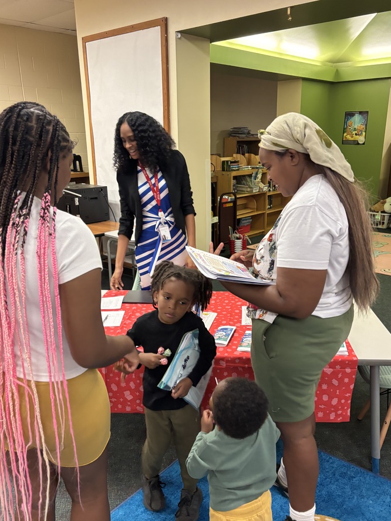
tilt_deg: -21.1
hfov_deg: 46.8
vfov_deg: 59.9
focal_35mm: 30
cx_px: 197
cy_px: 282
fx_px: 451
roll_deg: -2.3
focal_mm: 5.96
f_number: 1.6
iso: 320
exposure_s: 1/60
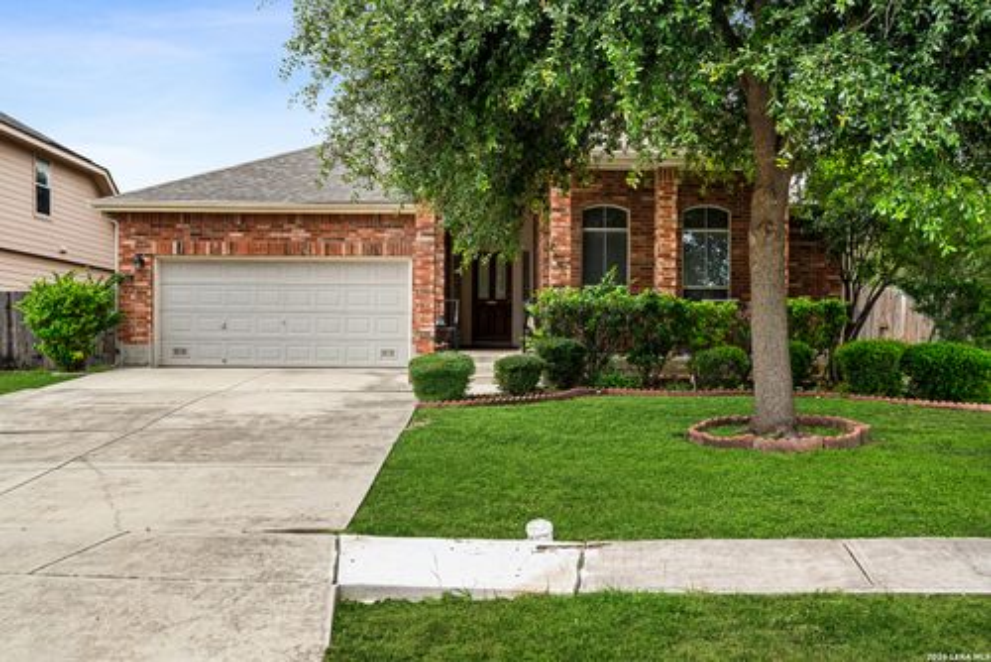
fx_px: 964
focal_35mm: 35
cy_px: 331
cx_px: 496
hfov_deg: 54.4
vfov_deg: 37.9
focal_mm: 35
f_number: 9
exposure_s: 1/200
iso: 640
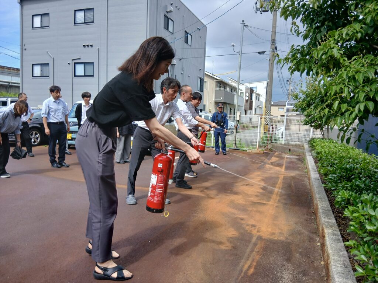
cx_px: 189
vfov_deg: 53.1
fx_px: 284
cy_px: 142
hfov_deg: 67.3
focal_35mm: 26
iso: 20
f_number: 1.8
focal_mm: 3.86
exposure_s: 1/282
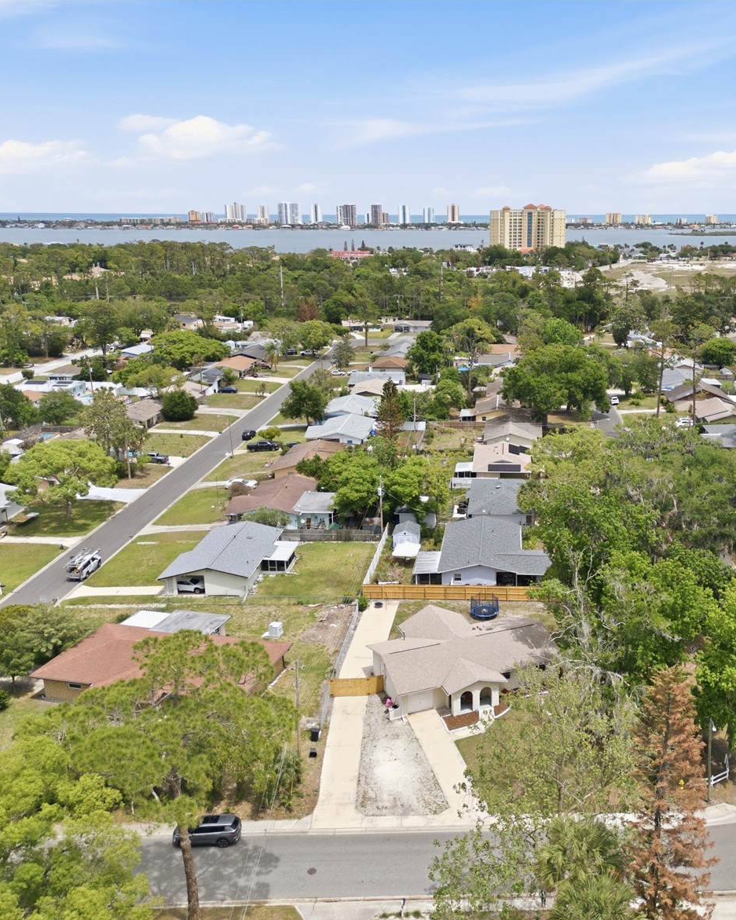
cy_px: 470
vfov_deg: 55.7
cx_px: 474
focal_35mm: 32
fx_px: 871
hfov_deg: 45.3
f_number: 1.7
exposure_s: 1/4000
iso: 120
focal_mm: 6.7
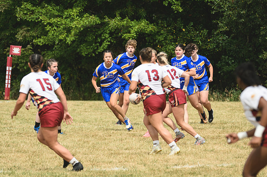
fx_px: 3551
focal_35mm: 479
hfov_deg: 4.3
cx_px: 134
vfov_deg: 2.9
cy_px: 88
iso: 180
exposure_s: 1/1000
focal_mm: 300
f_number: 5.6
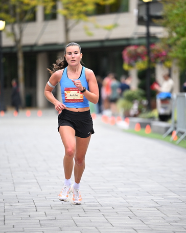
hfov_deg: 6.8
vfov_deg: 8.5
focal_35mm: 227
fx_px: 1562
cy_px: 115
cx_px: 93
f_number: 2.8
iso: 1600
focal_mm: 200
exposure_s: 1/800
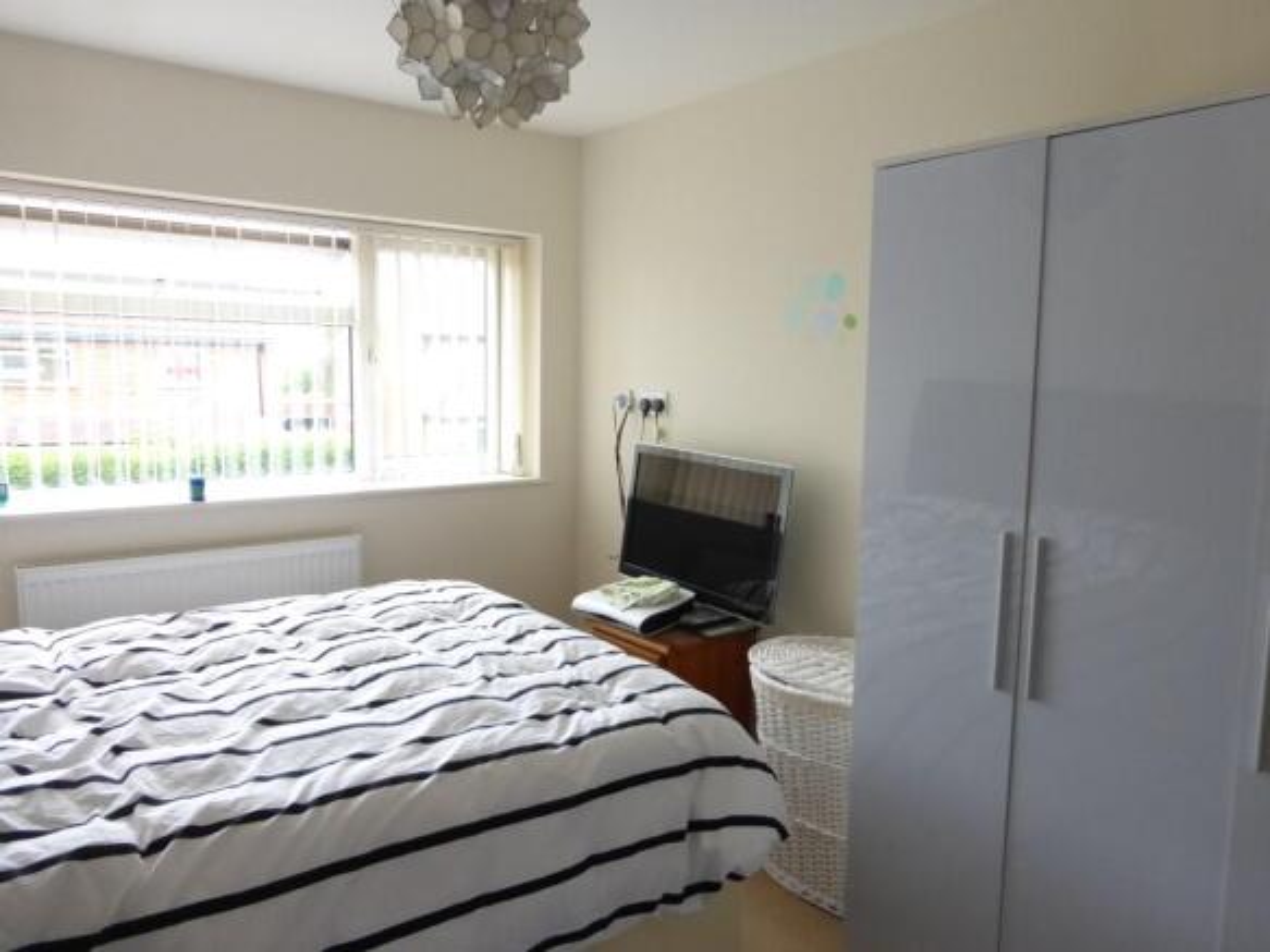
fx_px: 880
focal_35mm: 24
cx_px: 635
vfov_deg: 56.8
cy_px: 476
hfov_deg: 71.6
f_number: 3.3
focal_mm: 4.3
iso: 320
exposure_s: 1/60
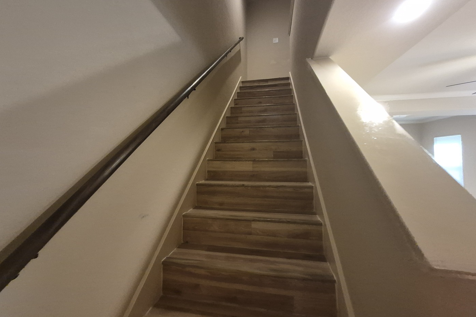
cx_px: 240
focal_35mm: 14
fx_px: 185
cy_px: 146
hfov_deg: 104.3
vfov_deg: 81.0
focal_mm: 1.74
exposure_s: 1/60
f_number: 2.2
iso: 640
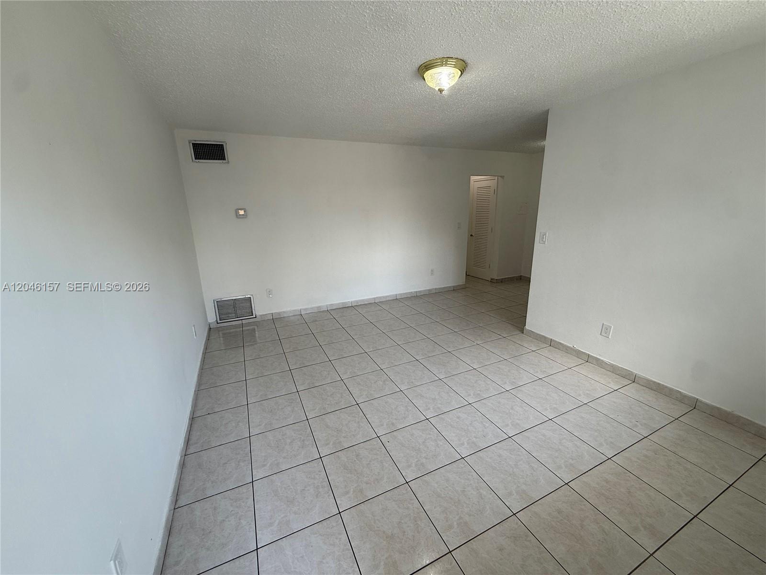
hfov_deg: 102.1
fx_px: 310
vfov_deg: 85.7
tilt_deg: -14.5
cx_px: 383
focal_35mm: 14
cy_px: 288
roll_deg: +0.8
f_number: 2.2
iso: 64
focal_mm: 2.22
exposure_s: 1/120
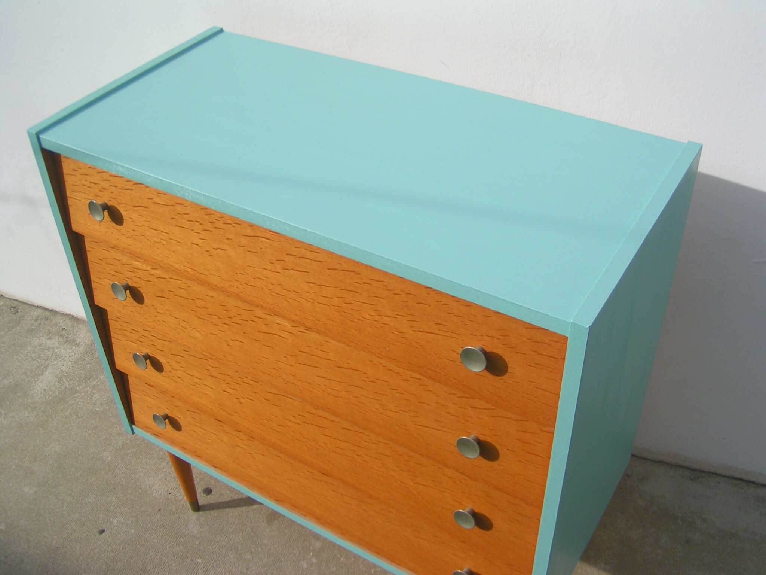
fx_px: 841
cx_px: 383
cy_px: 288
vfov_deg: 37.7
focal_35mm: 38
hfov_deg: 49.0
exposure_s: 1/1000
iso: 50
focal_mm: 5.8
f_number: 3.2
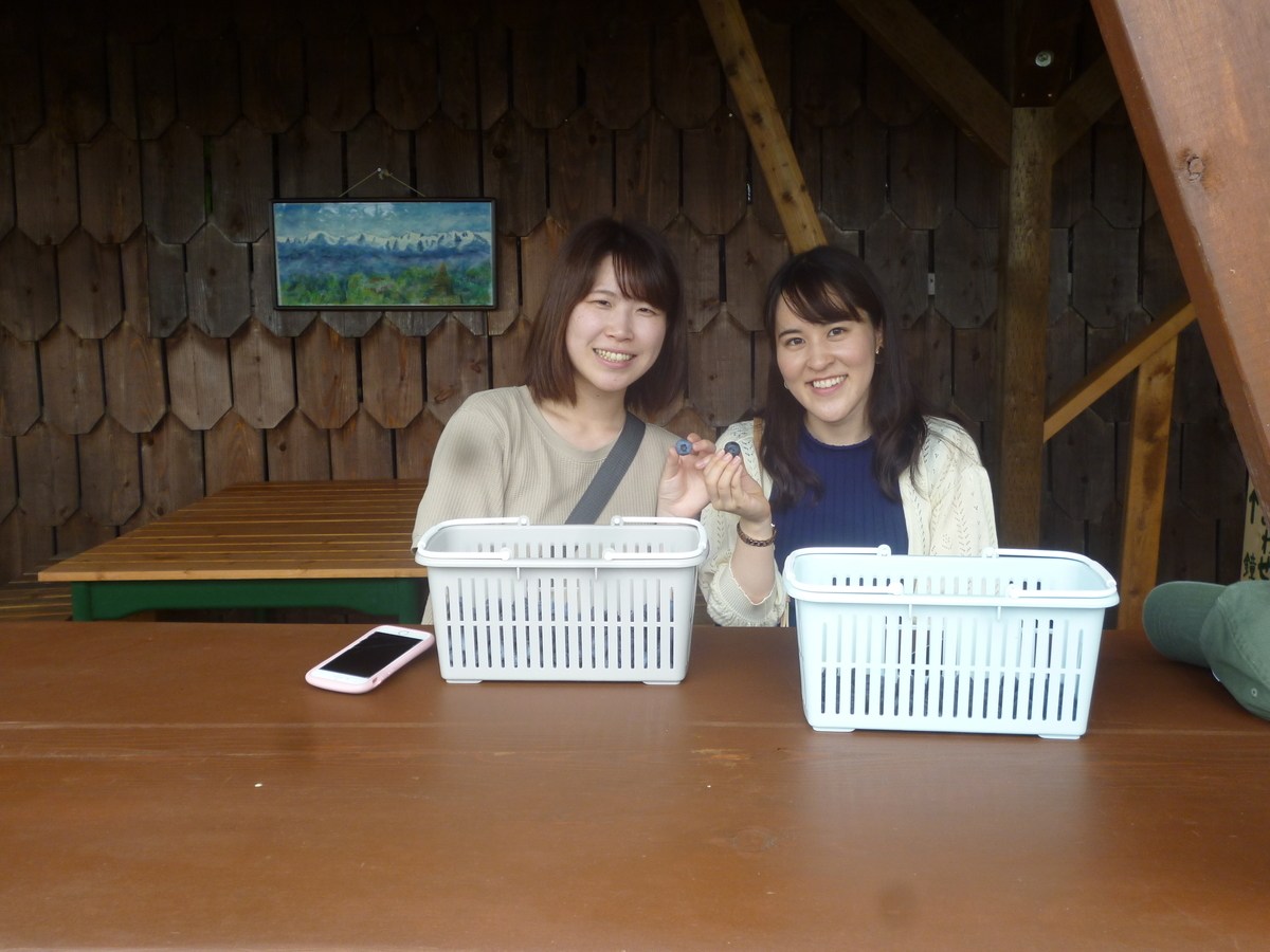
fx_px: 1321
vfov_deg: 39.7
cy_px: 476
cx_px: 635
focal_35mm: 36
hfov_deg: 51.4
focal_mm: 6.4
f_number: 3.5
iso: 100
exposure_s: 1/60
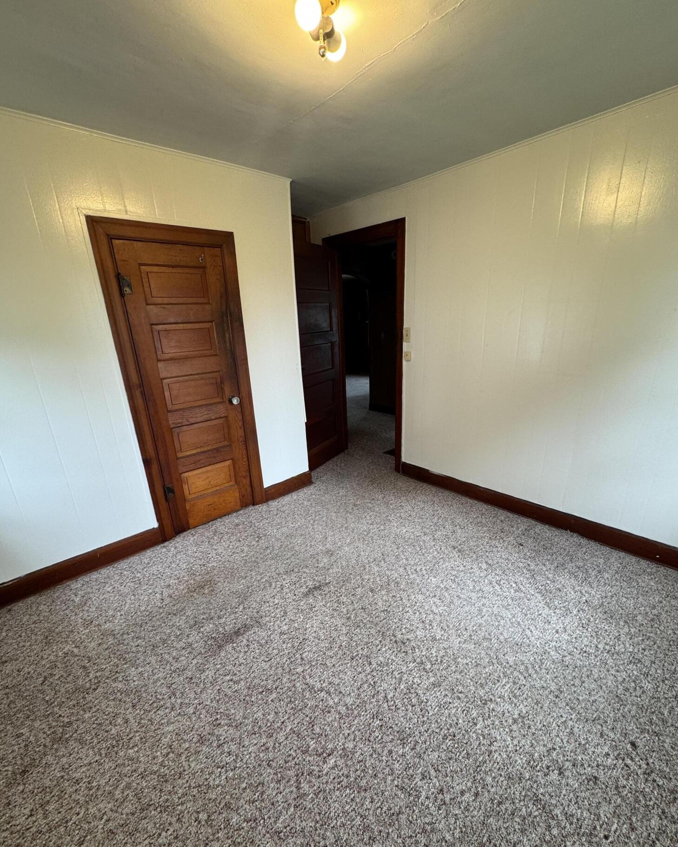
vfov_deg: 96.7
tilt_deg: -16.8
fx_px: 376
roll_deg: +3.7
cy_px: 449
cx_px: 334
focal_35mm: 15
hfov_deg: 84.0
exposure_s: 1/120
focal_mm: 2.22
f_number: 2.2
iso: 125
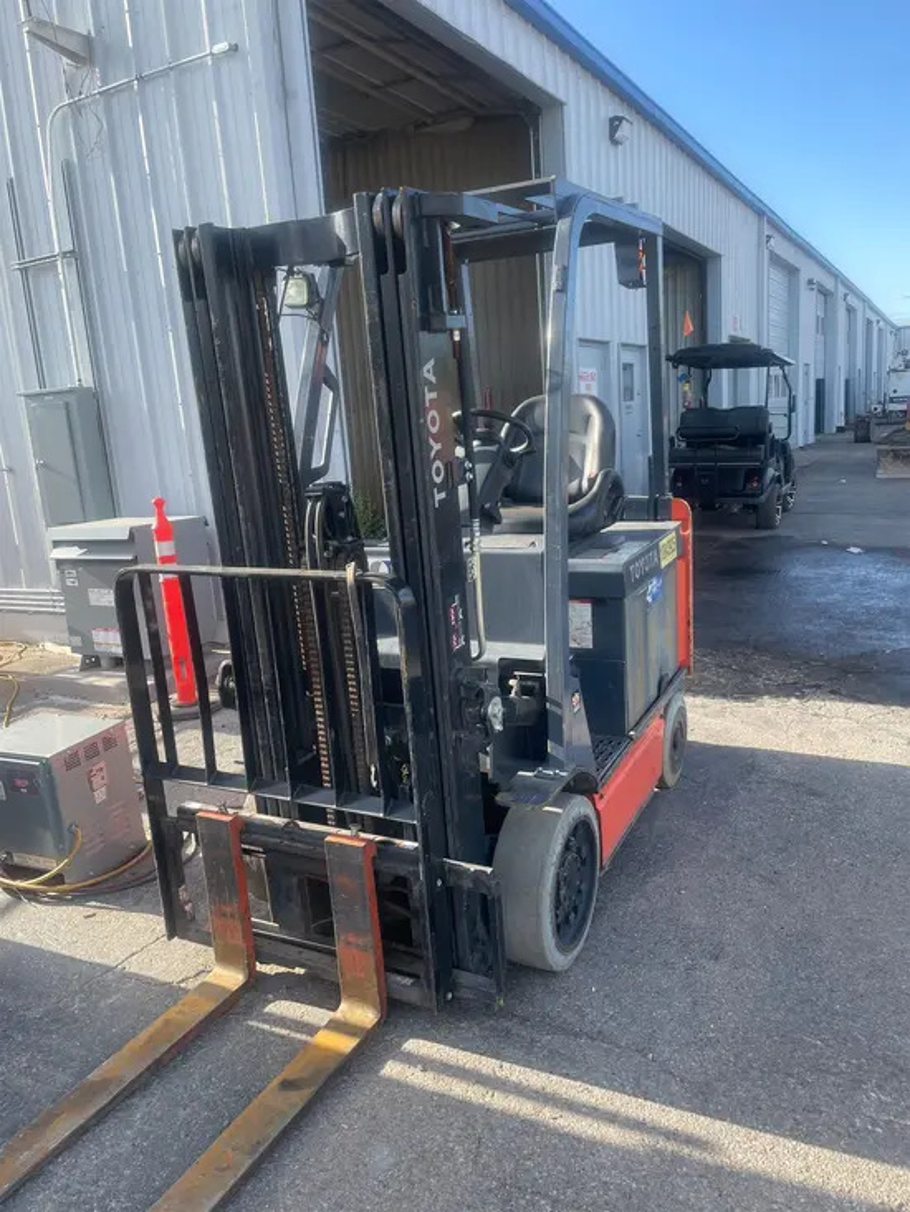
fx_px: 911
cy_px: 606
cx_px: 455
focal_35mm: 26
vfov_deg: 67.3
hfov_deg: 53.1
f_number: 1.6
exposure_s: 1/561
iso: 32
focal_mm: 4.2
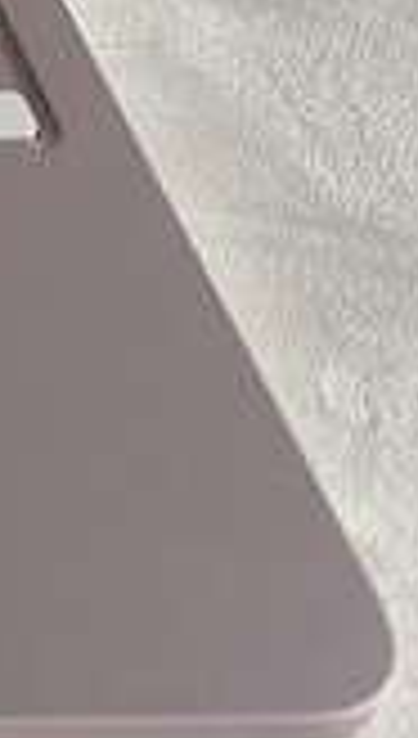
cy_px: -425
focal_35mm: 124
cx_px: -1034
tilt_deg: -33.9
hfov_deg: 7.8
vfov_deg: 15.6
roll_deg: +0.1
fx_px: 2428
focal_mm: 6.76
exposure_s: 1/60
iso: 250
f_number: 1.78
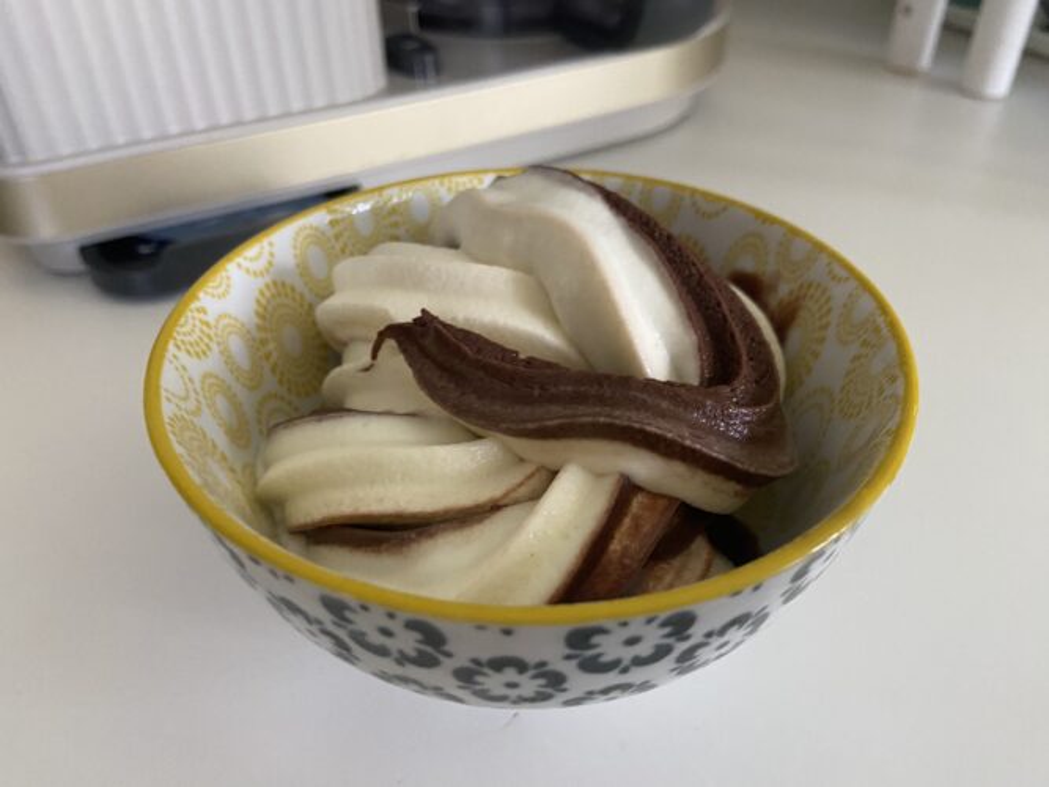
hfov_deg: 67.3
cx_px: 524
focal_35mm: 26
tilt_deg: -39.1
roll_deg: +2.2
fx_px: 788
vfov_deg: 53.0
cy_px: 394
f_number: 1.8
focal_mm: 4.25
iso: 320
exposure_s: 1/60
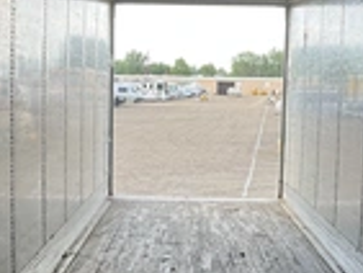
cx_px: 196
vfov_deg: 17.9
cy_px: 198
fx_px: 861
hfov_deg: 23.8
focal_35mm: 82
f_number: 1.8
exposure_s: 1/122
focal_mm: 3
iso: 25
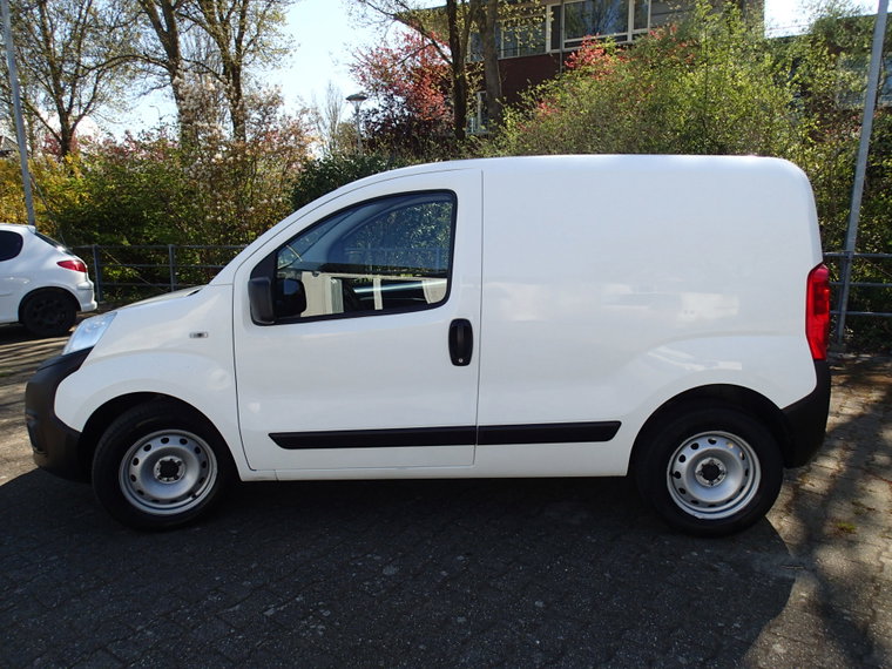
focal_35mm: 25
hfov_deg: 69.4
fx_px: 644
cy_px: 334
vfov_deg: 54.9
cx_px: 446
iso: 100
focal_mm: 4.5
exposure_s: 1/640
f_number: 2.8
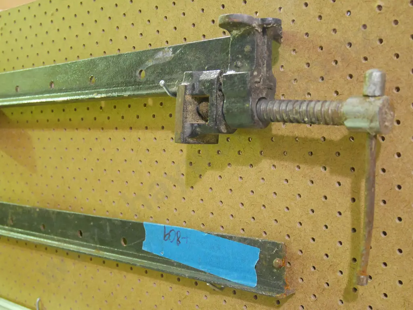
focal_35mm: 44
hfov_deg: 42.9
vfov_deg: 32.9
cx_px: 206
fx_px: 525
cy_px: 155
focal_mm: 22
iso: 3200
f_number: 4.9
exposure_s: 1/20
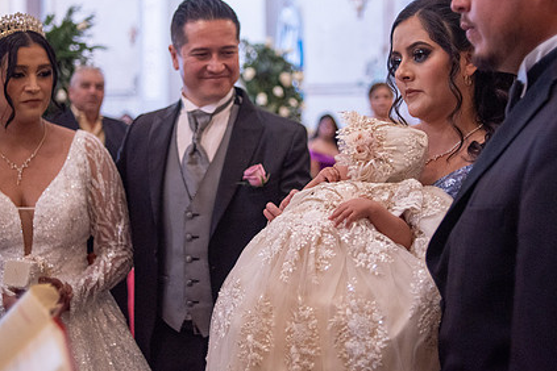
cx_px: 275
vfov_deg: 27.9
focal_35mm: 48
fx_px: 743
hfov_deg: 41.1
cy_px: 130
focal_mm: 35
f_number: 2
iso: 2000
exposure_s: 1/250
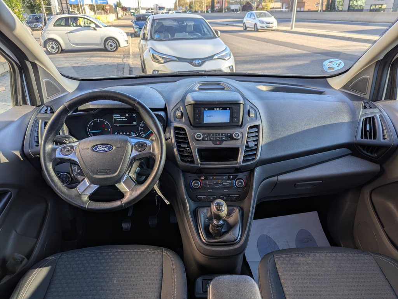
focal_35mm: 24
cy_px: 150
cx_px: 199
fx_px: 276
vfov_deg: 56.9
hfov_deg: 71.5
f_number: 1.85
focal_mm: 6.81
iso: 41
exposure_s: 1/256
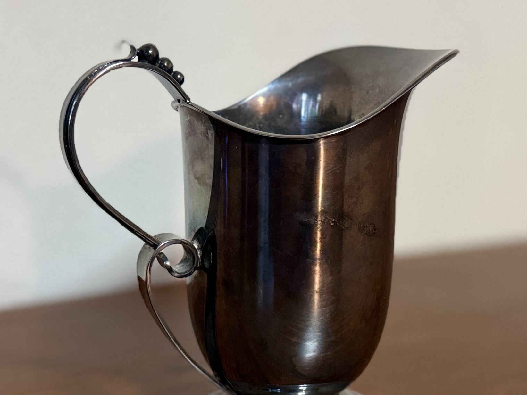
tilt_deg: -7.9
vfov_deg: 56.8
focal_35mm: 24
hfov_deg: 71.6
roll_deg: -0.5
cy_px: 198
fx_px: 365
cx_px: 264
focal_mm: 6.76
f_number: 1.78
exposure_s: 1/60
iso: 500
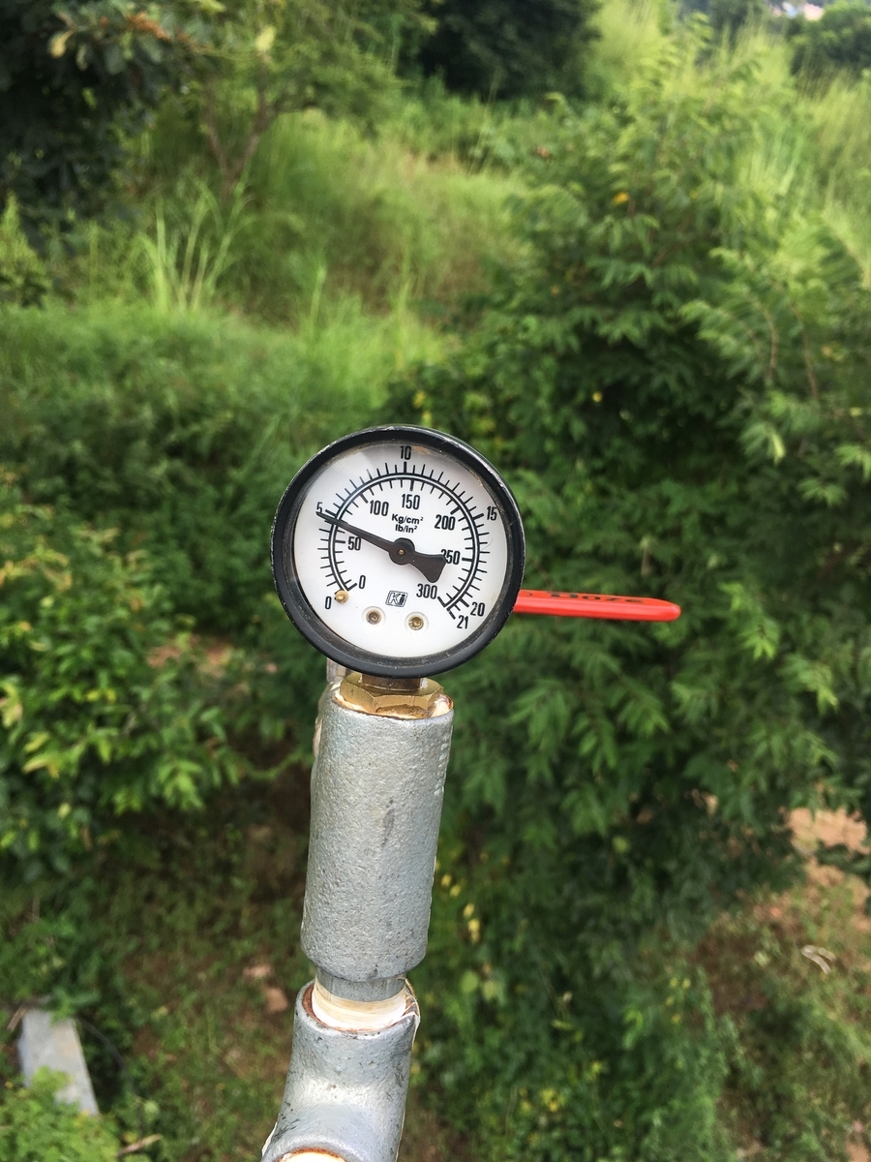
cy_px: 581
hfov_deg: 48.2
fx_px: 973
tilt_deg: -19.7
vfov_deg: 61.7
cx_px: 436
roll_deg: -12.3
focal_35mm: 29
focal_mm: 4.15
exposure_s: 1/469
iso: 25
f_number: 2.2
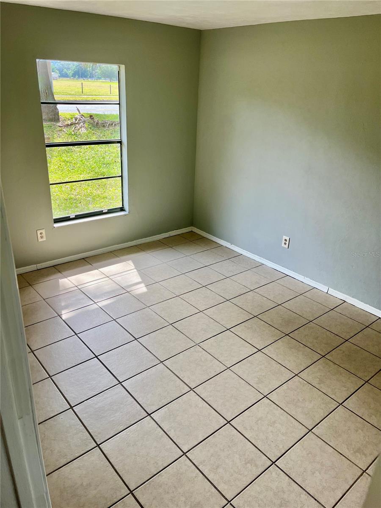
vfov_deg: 67.3
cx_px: 190
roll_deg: -2.1
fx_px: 382
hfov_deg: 53.1
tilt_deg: -22.3
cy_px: 254
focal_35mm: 26
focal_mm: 5.1
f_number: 1.6
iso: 40
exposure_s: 1/190
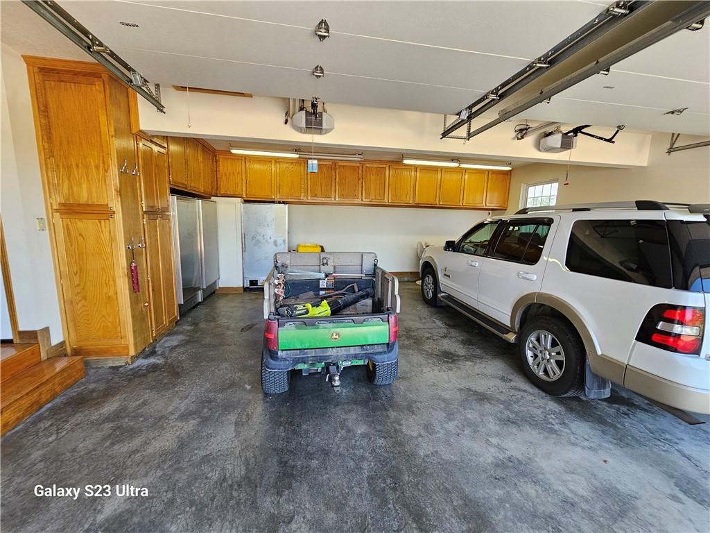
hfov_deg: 106.2
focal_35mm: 13
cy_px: 266
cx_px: 355
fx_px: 267
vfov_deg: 89.9
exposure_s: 1/60
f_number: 2.2
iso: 80
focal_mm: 2.2
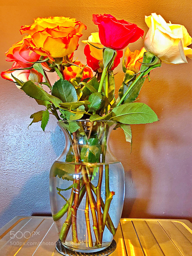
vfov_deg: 63.4
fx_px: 207
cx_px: 96
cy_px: 128
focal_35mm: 28
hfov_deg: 49.7
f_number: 1.8
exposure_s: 1/8
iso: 80
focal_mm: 4
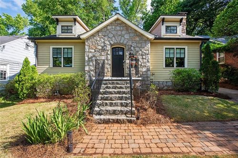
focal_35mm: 15
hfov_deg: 100.4
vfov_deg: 77.3
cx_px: 119
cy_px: 79
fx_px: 99
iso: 400
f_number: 11
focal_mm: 15
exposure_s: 1/250
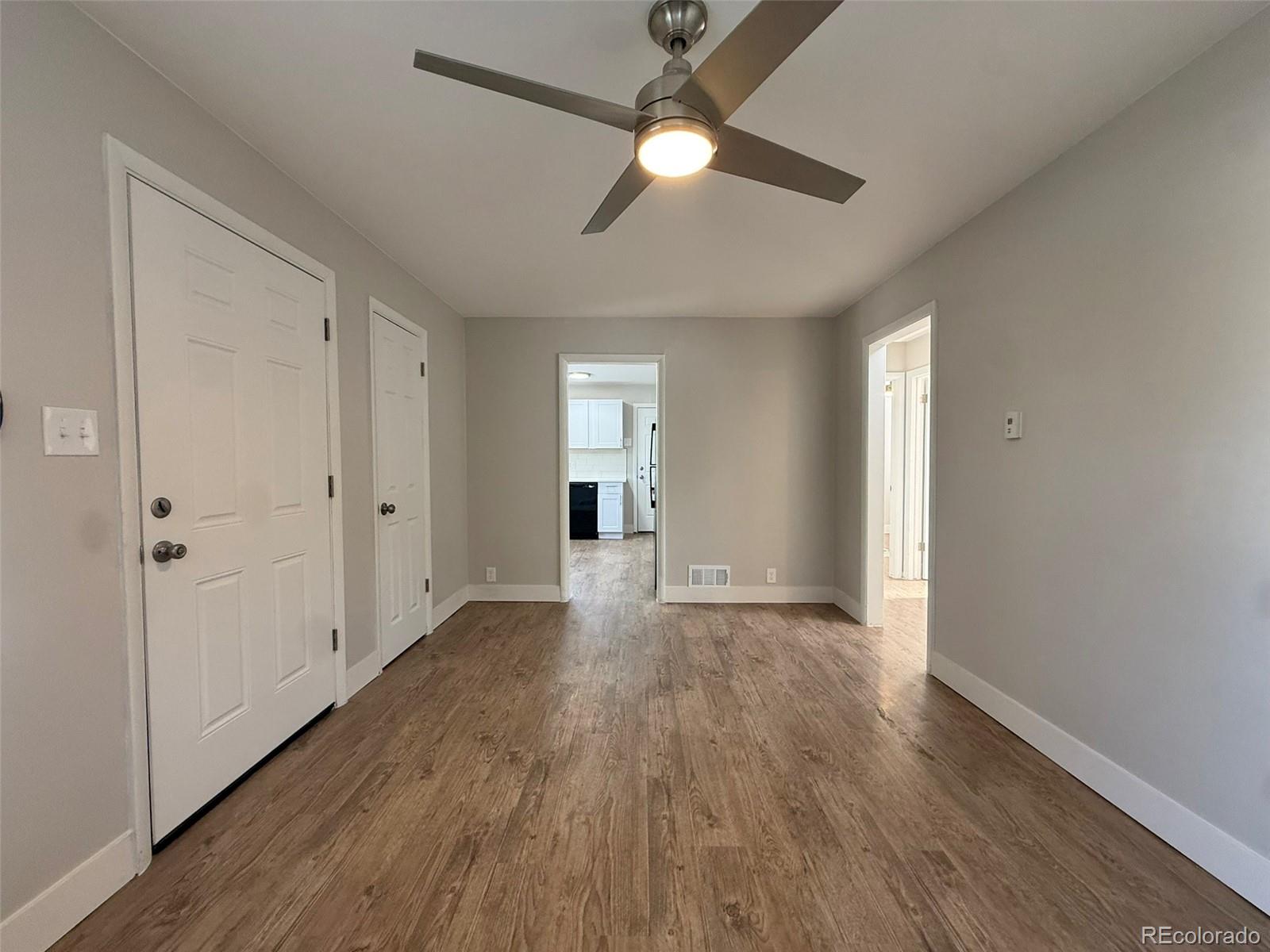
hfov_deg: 102.1
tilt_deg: -1.3
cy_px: 476
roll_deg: +0.5
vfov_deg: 85.7
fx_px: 514
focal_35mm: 14
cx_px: 635
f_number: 2.2
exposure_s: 1/60
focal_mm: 2.22
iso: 200
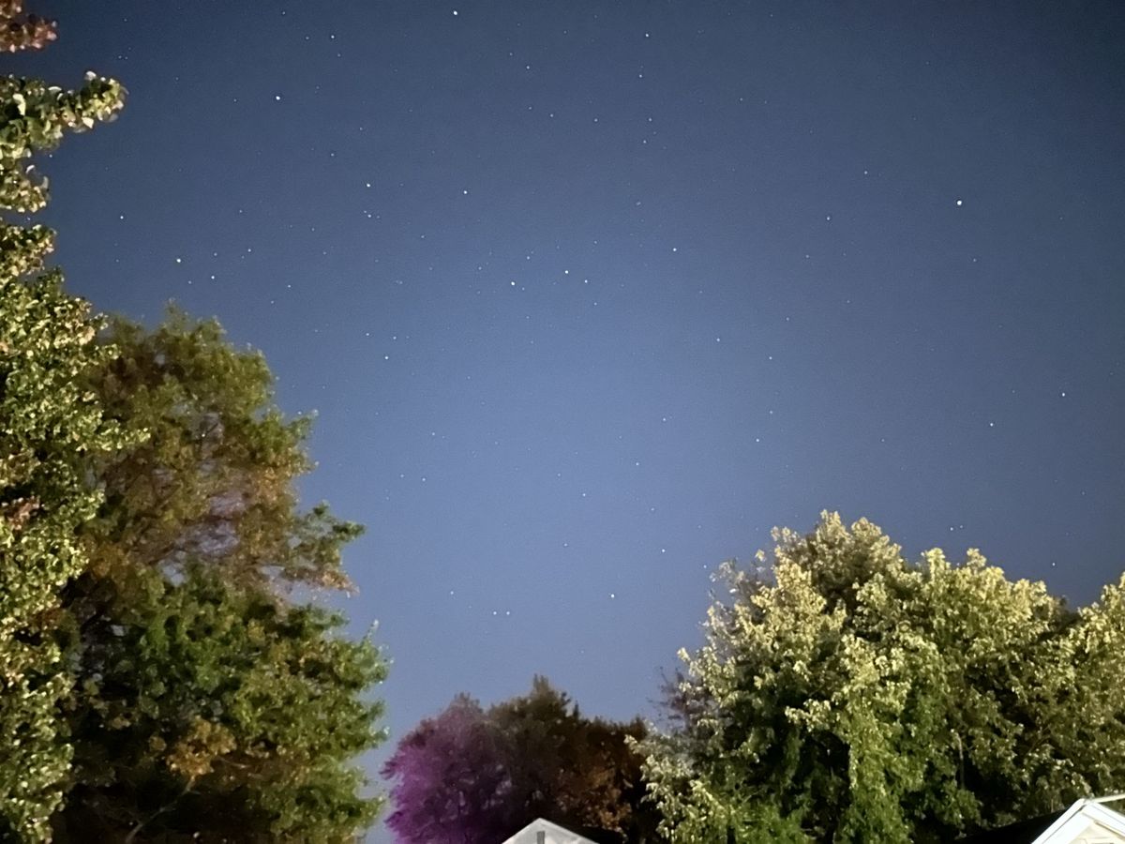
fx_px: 780
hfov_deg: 71.6
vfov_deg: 56.8
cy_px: 422
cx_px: 562
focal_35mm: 24
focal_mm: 6.86
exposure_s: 1
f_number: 1.78
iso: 6400
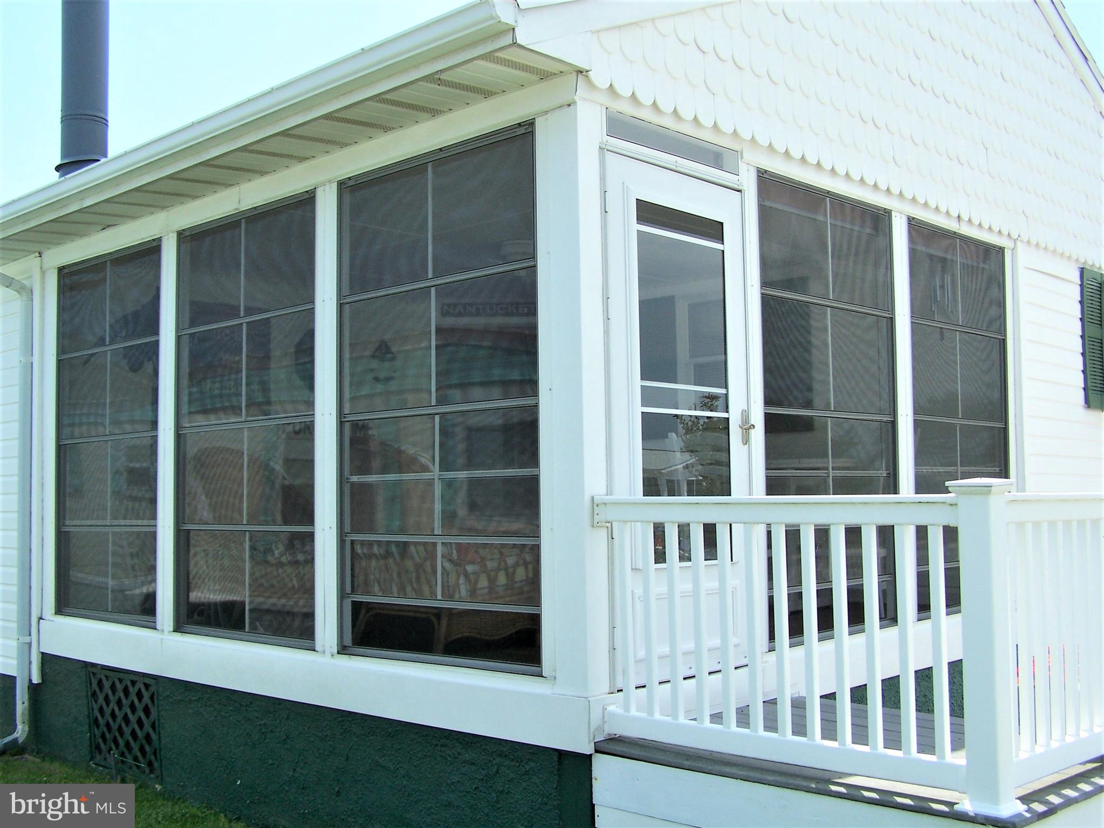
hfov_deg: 49.0
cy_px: 414
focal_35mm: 38
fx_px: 1212
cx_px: 552
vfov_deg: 37.7
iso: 80
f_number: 4
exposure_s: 1/750
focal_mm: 6.3
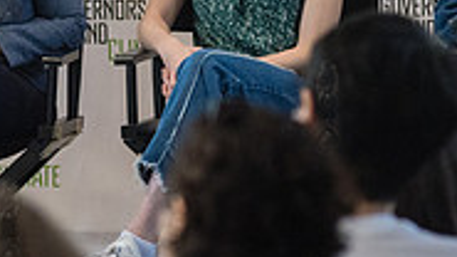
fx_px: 5767
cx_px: 7
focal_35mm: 476
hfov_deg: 4.5
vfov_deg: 2.6
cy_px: -21
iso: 4000
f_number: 4
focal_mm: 145
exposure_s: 1/320
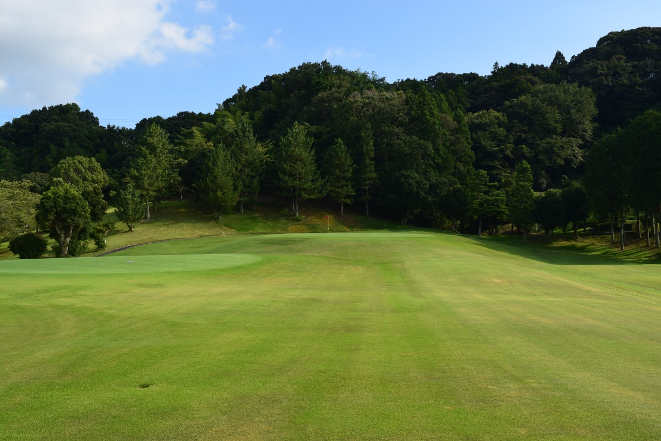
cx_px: 330
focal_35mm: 33
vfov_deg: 40.0
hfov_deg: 57.2
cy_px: 220
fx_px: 606
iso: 400
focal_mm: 22
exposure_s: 1/400
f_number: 11
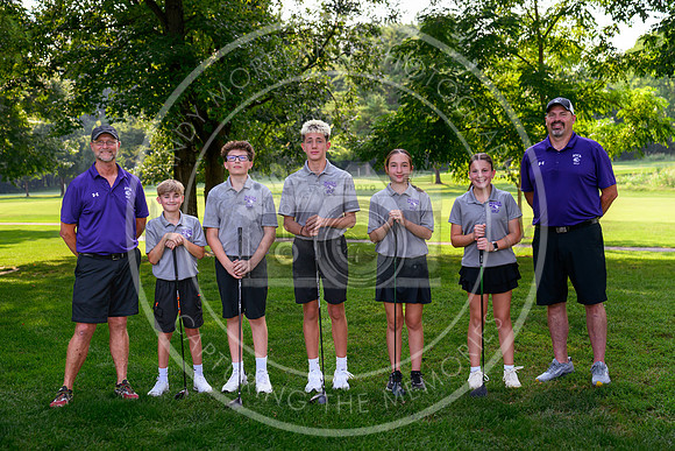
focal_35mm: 46
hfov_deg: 43.0
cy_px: 226
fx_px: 857
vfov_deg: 29.4
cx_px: 338
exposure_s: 1/1250
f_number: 3.2
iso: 400
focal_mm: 45
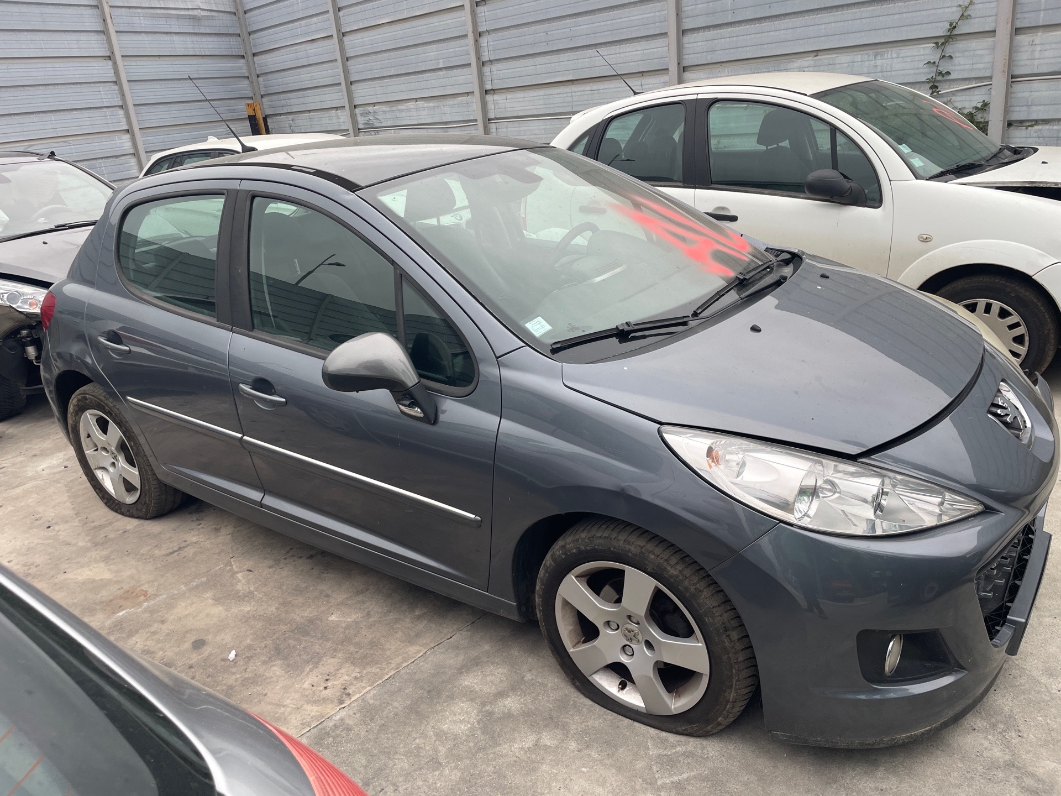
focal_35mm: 26
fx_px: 797
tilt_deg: -21.6
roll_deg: +5.7
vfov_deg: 53.1
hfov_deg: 67.3
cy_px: 398
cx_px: 530
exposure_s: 1/227
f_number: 1.6
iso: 32
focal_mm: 4.2
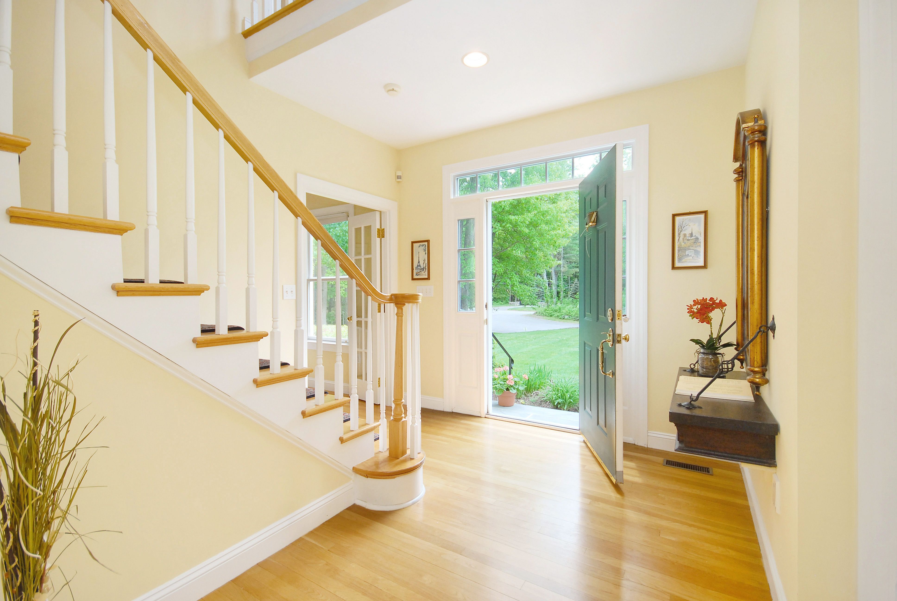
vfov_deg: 77.5
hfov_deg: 100.3
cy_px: 300
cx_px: 448
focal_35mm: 15
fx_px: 374
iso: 400
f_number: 5
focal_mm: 10
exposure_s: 1/40
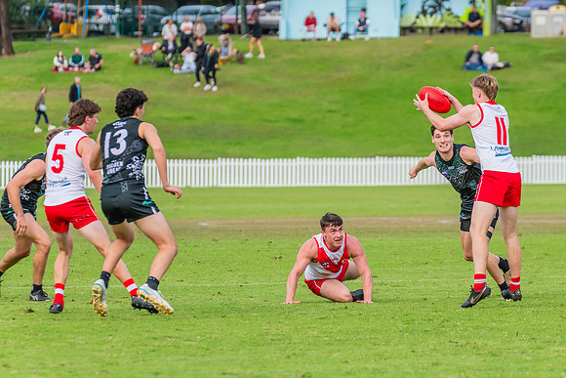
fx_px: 4684
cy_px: 216
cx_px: 350
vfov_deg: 4.6
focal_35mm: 298
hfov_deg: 6.9
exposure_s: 1/1600
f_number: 5.6
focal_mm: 240
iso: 800
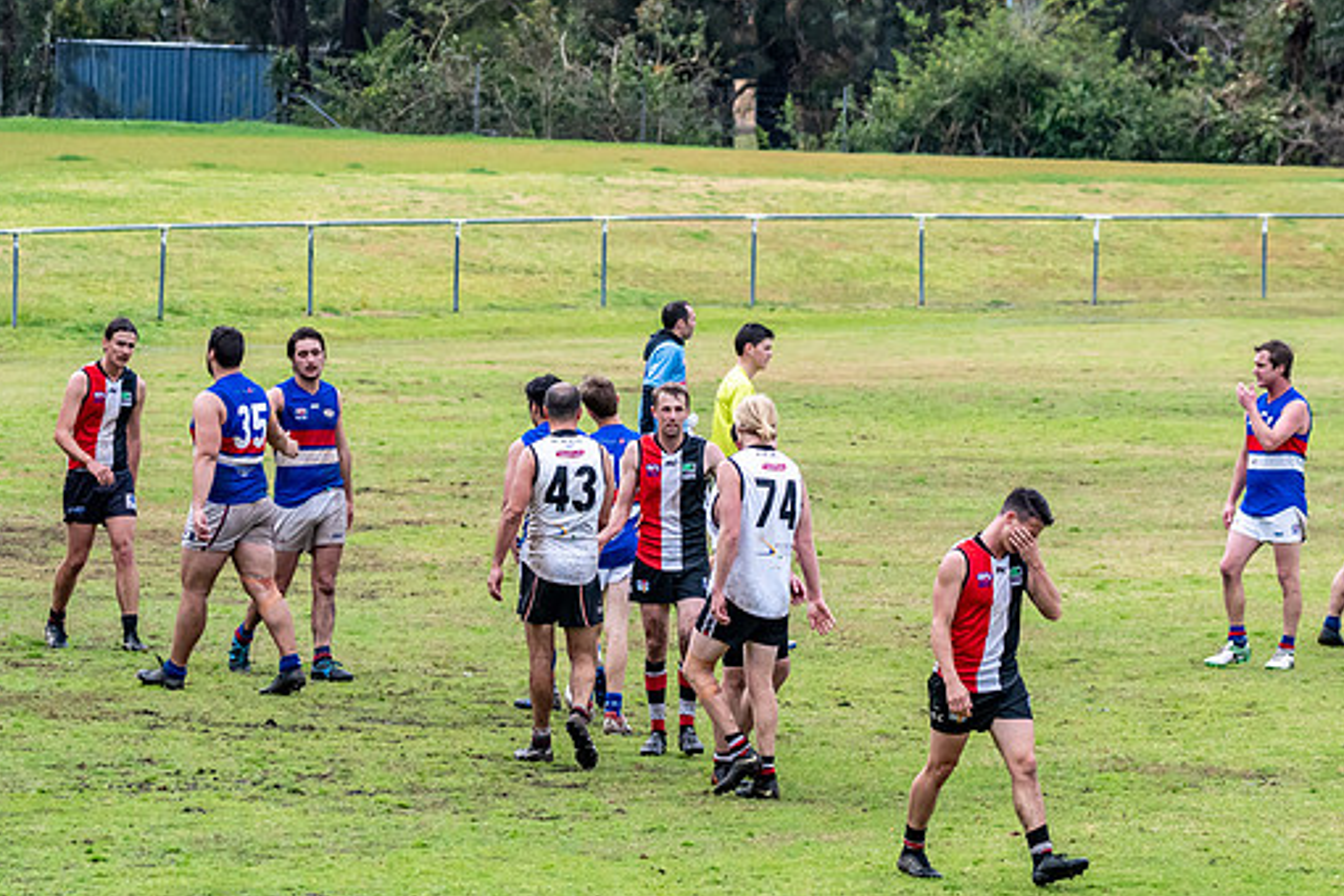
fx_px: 11124
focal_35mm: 298
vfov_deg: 4.6
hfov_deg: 6.9
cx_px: 750
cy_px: 575
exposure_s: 1/3200
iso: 1250
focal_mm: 150
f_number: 7.1
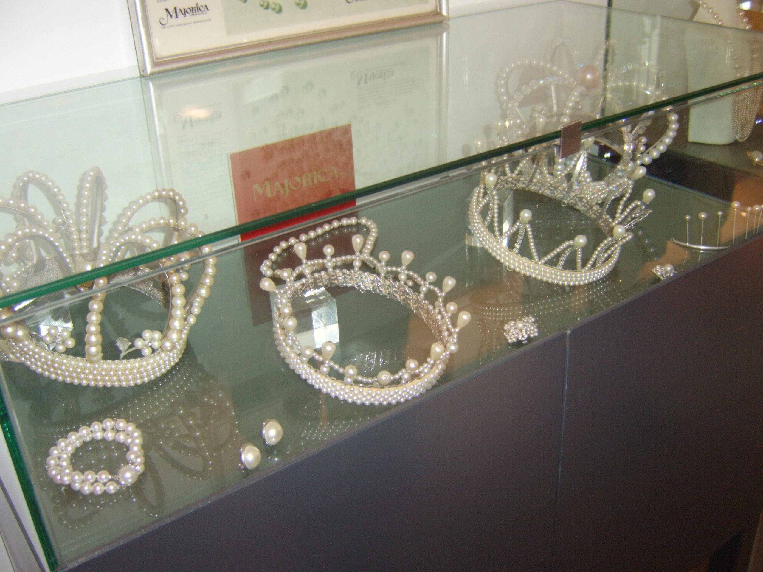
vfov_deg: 45.4
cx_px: 382
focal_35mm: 31
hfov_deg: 58.4
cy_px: 286
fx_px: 683
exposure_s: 1/30
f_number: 2.7
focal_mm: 8.13
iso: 141
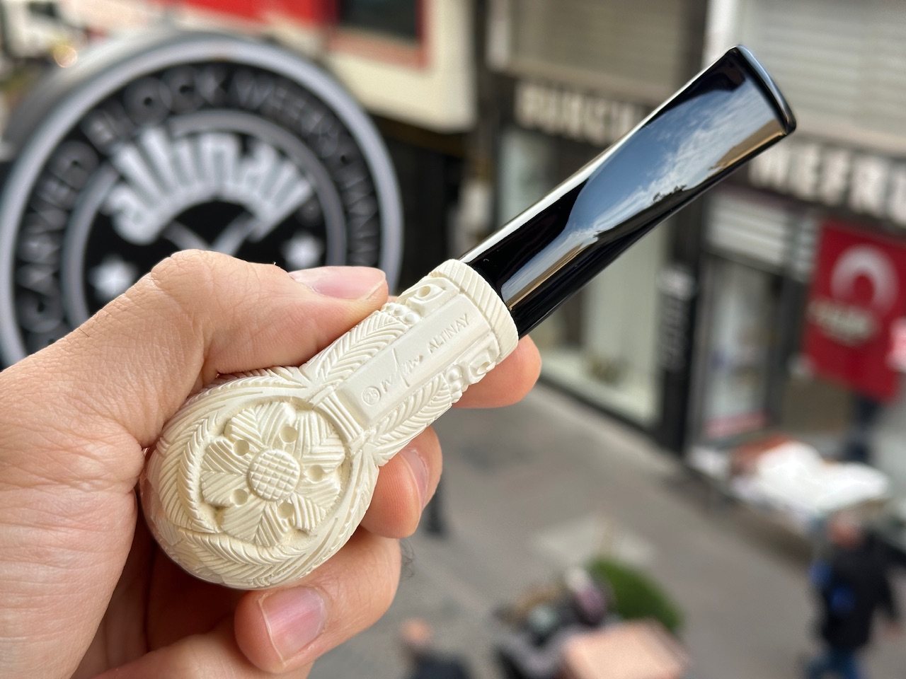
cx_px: 453
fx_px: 1256
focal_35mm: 48
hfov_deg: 39.7
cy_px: 340
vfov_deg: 30.3
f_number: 1.78
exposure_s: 1/319
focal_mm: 6.86
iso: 64
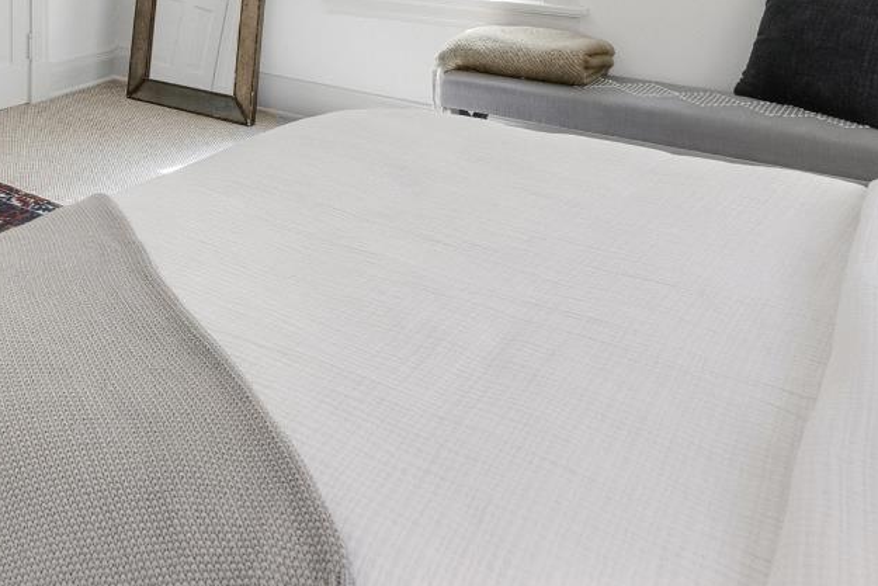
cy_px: -112
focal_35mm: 36
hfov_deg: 47.9
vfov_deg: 31.2
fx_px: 878
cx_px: 94
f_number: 9
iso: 400
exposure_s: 1/3
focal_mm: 10
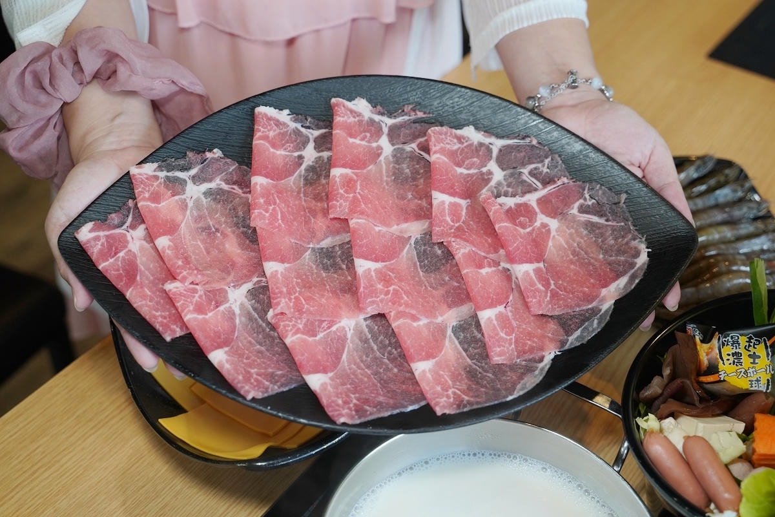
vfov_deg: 29.2
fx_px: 990
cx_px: 388
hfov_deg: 42.7
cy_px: 258
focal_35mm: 46
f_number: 4
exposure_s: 1/160
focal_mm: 46
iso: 1000
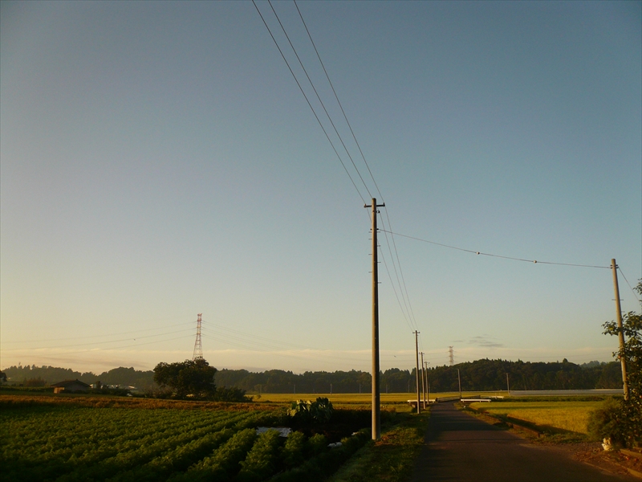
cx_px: 321
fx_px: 519
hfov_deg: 63.4
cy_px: 241
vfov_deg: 49.7
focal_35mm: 28
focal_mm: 4.6
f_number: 2.8
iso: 100
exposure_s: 1/1000
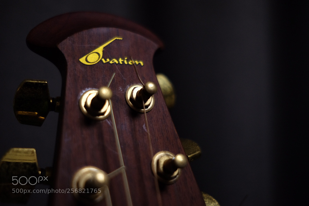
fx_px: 300
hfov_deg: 54.4
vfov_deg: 37.9
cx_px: 154
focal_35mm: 35
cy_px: 103
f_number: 2
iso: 800
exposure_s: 1/250
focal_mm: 23
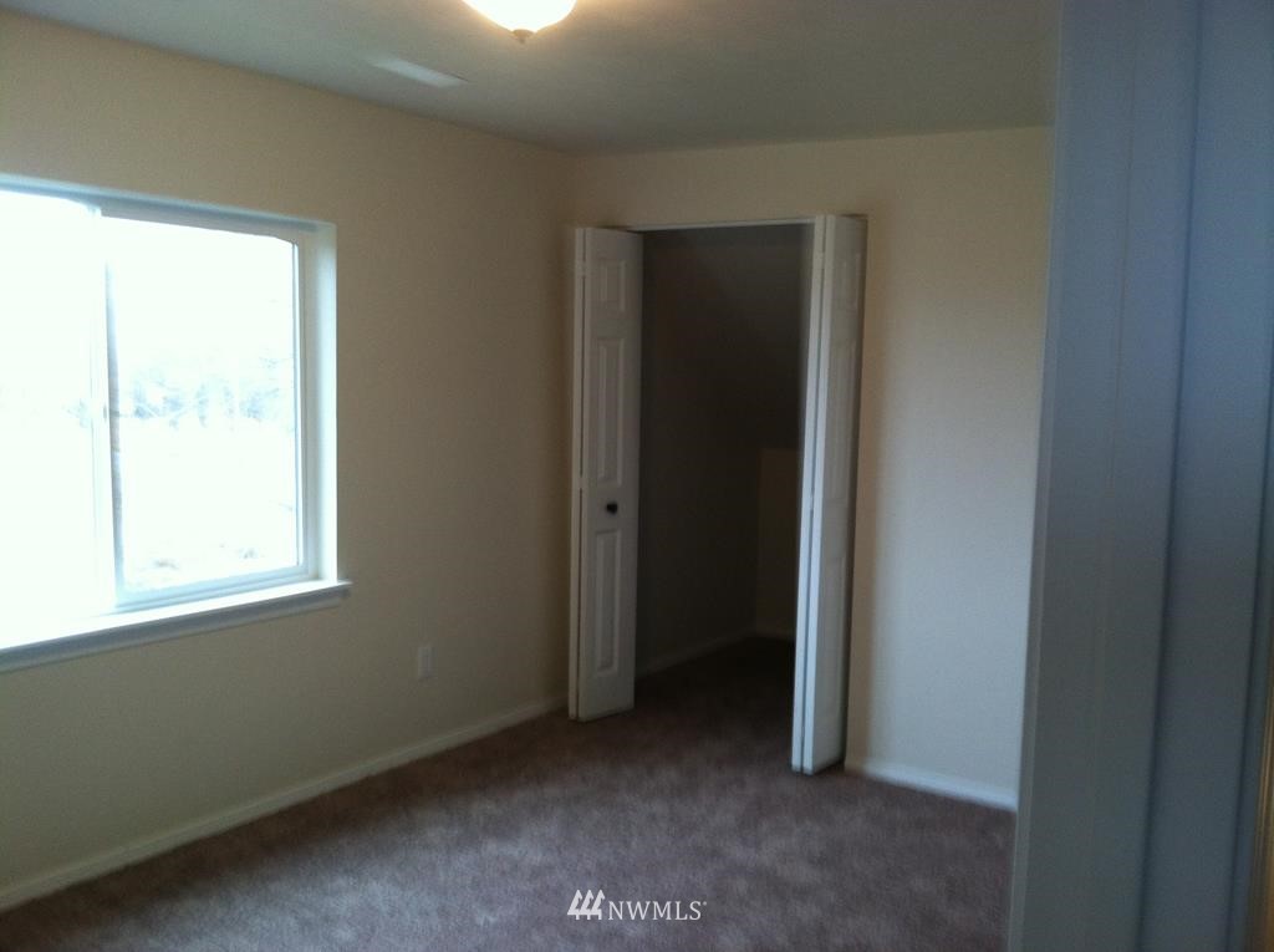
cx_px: 637
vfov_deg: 40.6
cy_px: 476
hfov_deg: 52.7
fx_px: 1286
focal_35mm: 35
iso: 125
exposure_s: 1/17
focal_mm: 3.85
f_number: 2.8
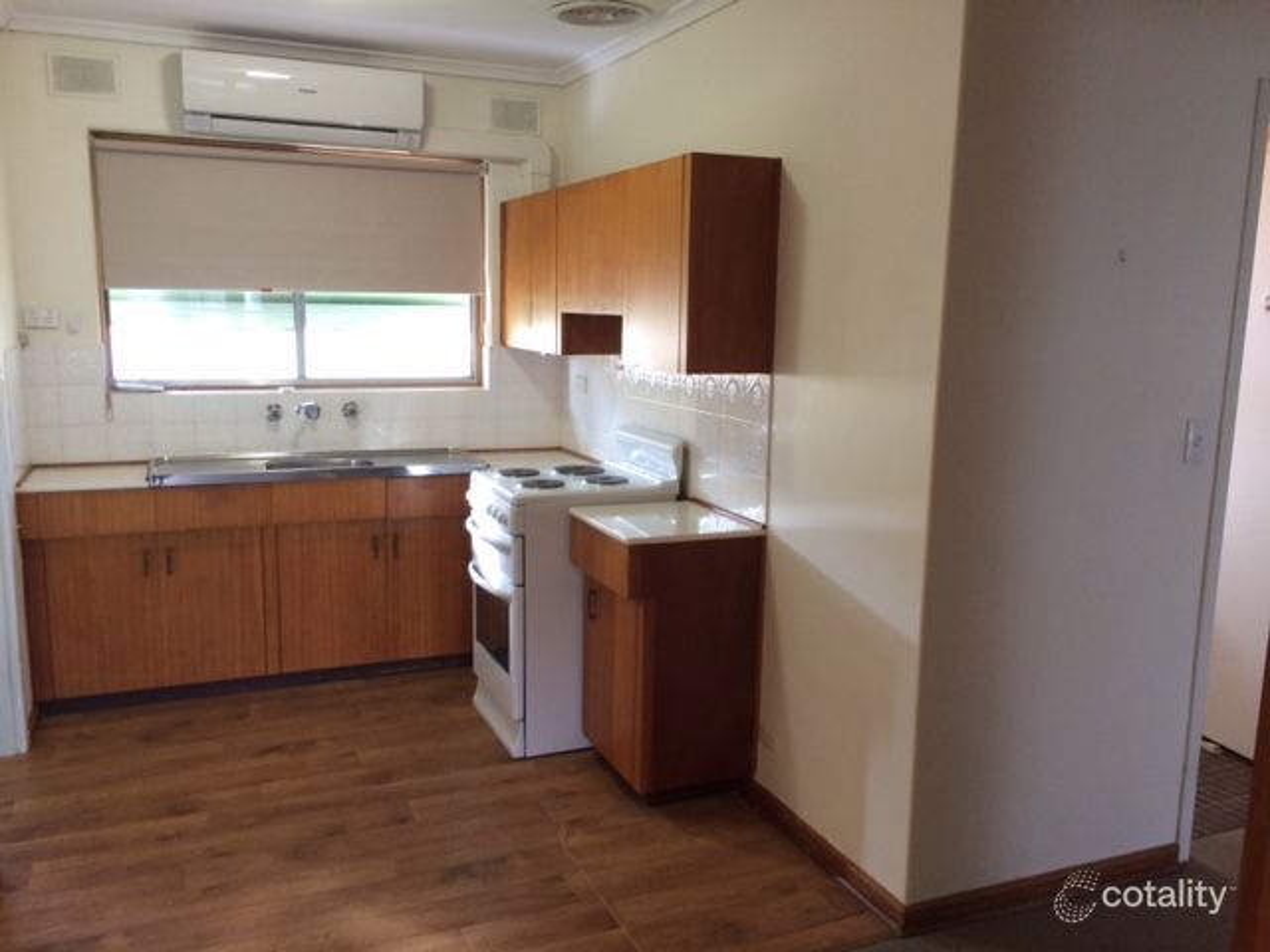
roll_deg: +0.3
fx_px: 1064
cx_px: 635
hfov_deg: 61.7
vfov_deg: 48.2
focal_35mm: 29
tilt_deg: -10.9
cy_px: 476
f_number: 2.2
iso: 160
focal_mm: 4.15
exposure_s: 1/33
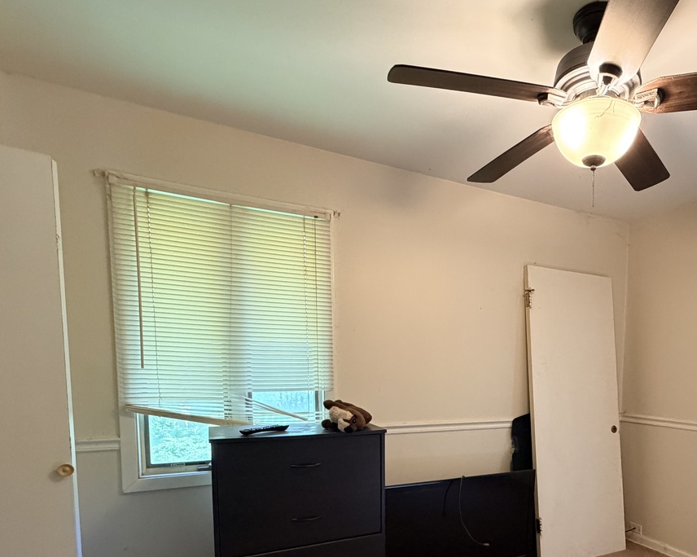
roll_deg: -0.8
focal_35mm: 23
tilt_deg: -4.5
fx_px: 474
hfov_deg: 69.5
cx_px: 489
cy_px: 413
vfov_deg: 57.9
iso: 320
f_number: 2.2
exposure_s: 1/60
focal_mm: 2.22
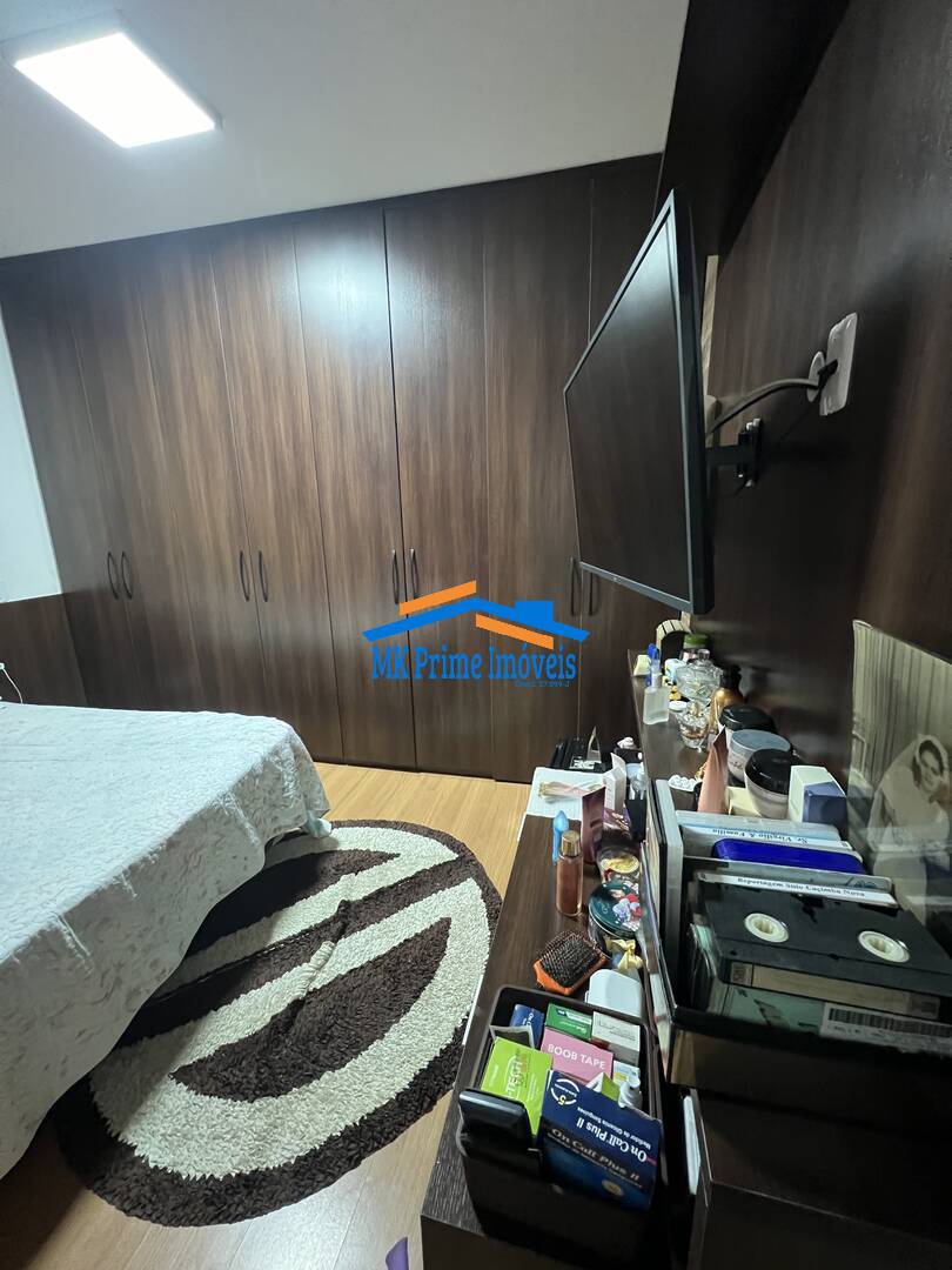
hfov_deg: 89.9
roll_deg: +1.8
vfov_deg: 106.2
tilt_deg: -13.8
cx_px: 476
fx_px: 477
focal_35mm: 13
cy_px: 635
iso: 1000
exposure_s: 1/40
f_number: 1.8
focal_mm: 1.57
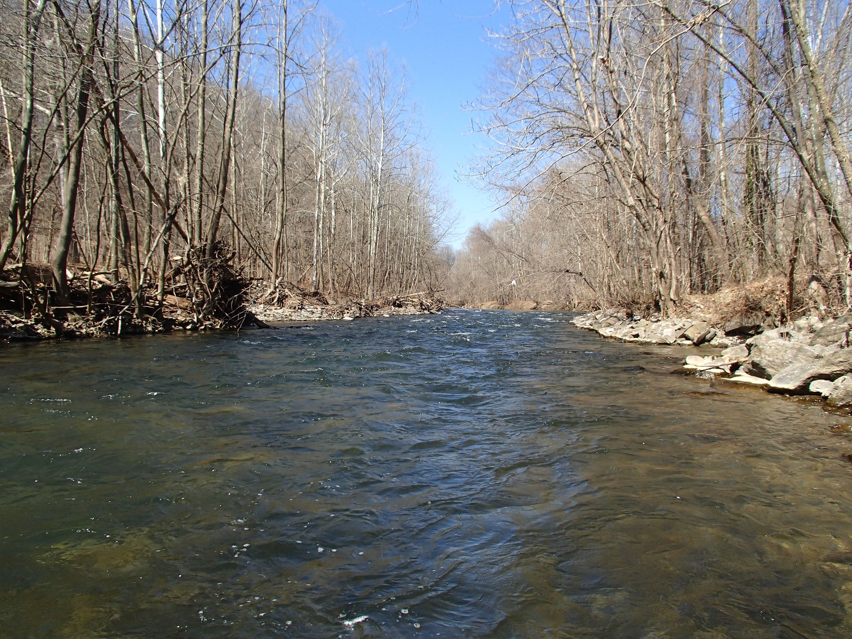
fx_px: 689
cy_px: 320
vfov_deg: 49.7
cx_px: 426
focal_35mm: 28
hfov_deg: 63.4
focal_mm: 5
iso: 100
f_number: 3.9
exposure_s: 1/640
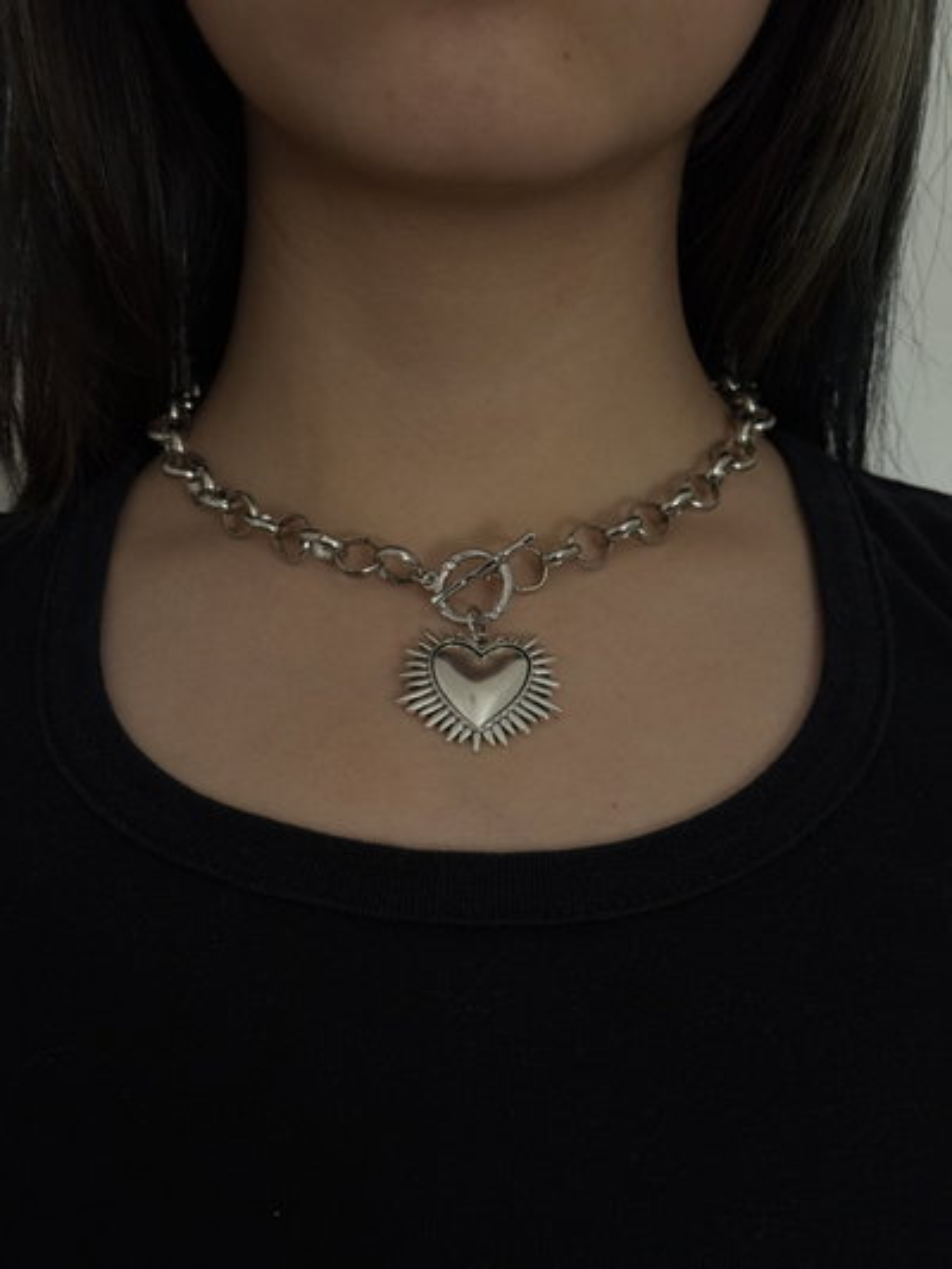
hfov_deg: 30.3
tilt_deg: -1.6
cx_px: 476
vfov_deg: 39.6
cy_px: 634
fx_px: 1759
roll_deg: -0.3
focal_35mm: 48
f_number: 1.78
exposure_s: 1/33
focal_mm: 6.76
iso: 200
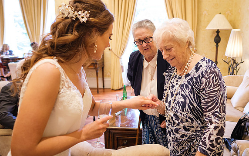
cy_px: 70
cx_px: 144
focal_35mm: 29
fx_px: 197
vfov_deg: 43.1
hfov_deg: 64.3
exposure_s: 1/160
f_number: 2
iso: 2000
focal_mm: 16
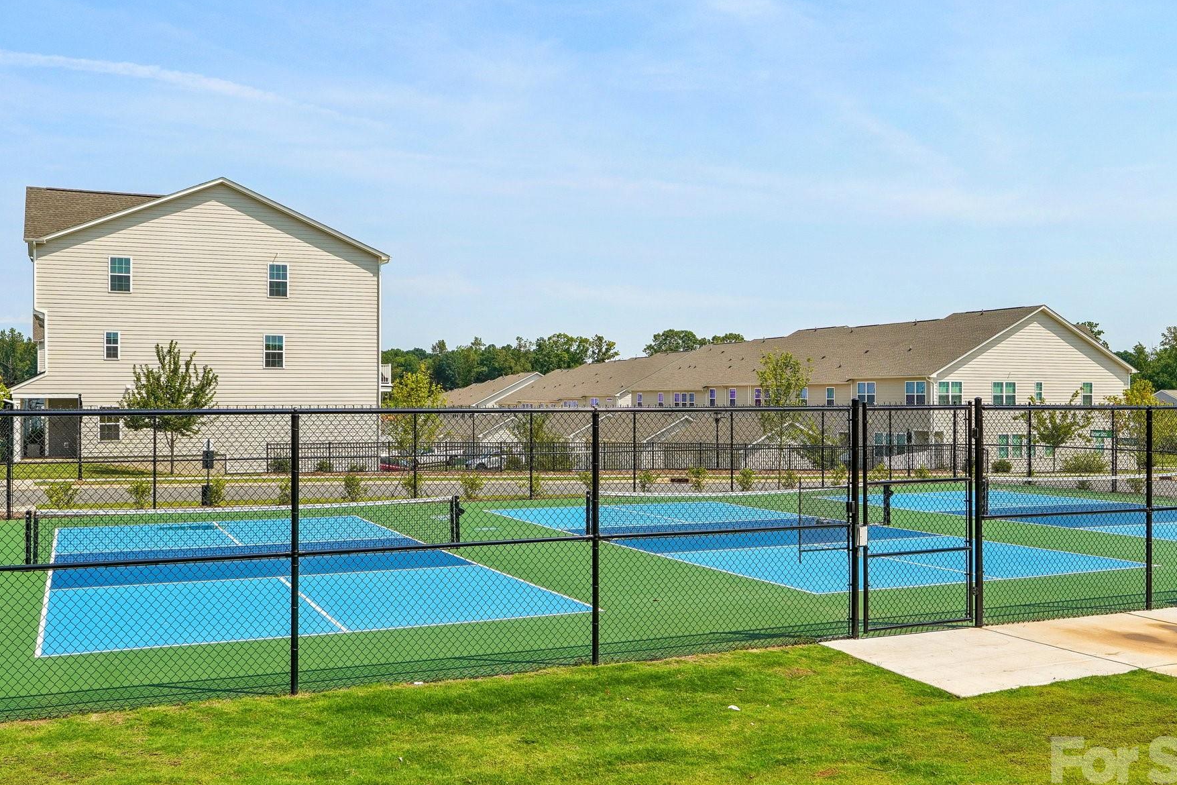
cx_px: 578
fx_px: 1144
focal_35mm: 35
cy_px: 410
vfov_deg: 37.8
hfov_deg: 54.4
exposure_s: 1/200
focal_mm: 20
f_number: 8
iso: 100
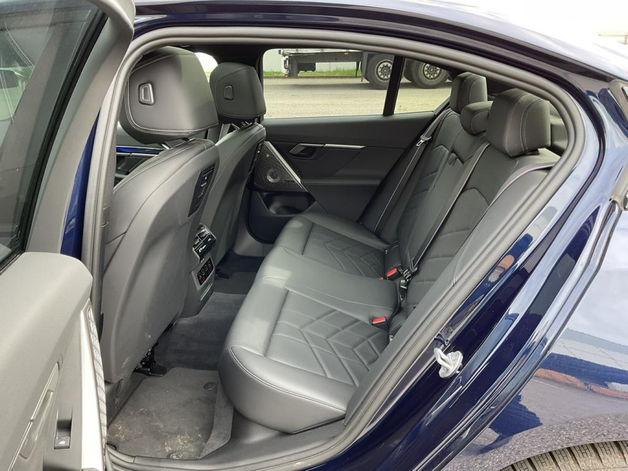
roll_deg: -1.1
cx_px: 314
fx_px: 526
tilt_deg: -19.9
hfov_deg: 61.7
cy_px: 236
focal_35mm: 29
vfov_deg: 48.2
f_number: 1.8
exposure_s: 1/120
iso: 50
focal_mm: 3
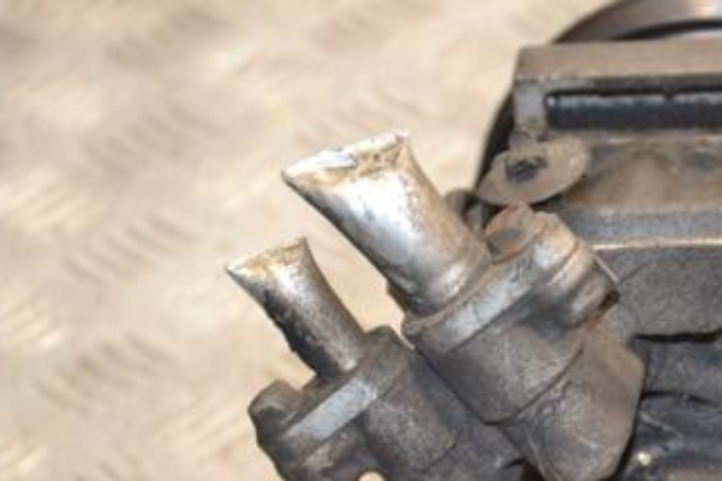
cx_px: 578
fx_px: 3931
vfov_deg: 7.0
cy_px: 393
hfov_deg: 10.5
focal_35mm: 196
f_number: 5.3
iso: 800
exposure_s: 1/60
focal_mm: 70
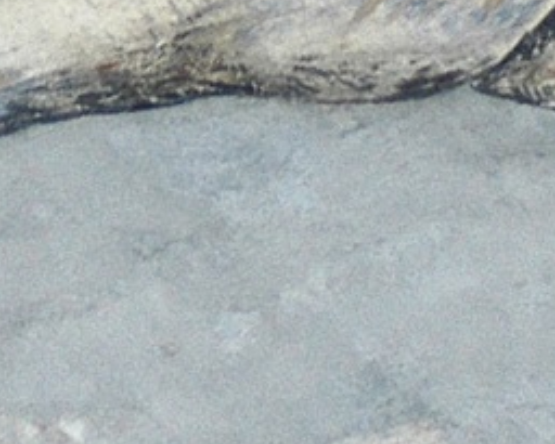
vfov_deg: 1.5
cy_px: -554
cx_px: -324
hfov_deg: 1.8
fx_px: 17369
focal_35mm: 1057
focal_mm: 80
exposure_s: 1/50
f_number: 4.5
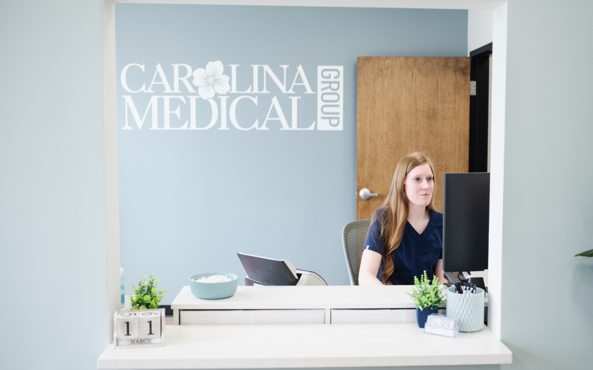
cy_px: 175
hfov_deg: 54.0
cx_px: 296
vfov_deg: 35.3
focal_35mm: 36
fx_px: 582
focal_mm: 35
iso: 400
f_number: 2.8
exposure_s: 1/400
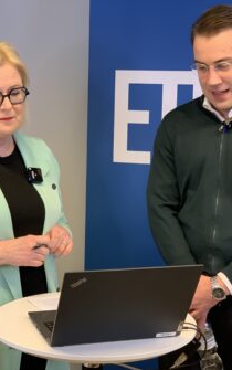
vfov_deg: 27.8
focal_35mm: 74
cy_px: 184
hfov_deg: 17.6
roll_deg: -0.8
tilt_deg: -6.4
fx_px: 747
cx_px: 92
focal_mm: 6
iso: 64
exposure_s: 1/50
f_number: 2.4
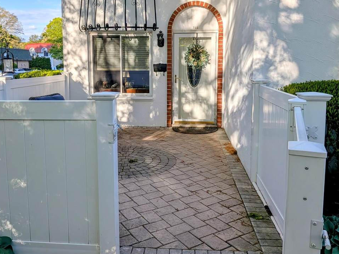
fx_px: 313
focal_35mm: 32
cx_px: 159
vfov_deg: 43.8
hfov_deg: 56.8
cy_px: 95
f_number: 1.7
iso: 28
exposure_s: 1/962
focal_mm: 4.53
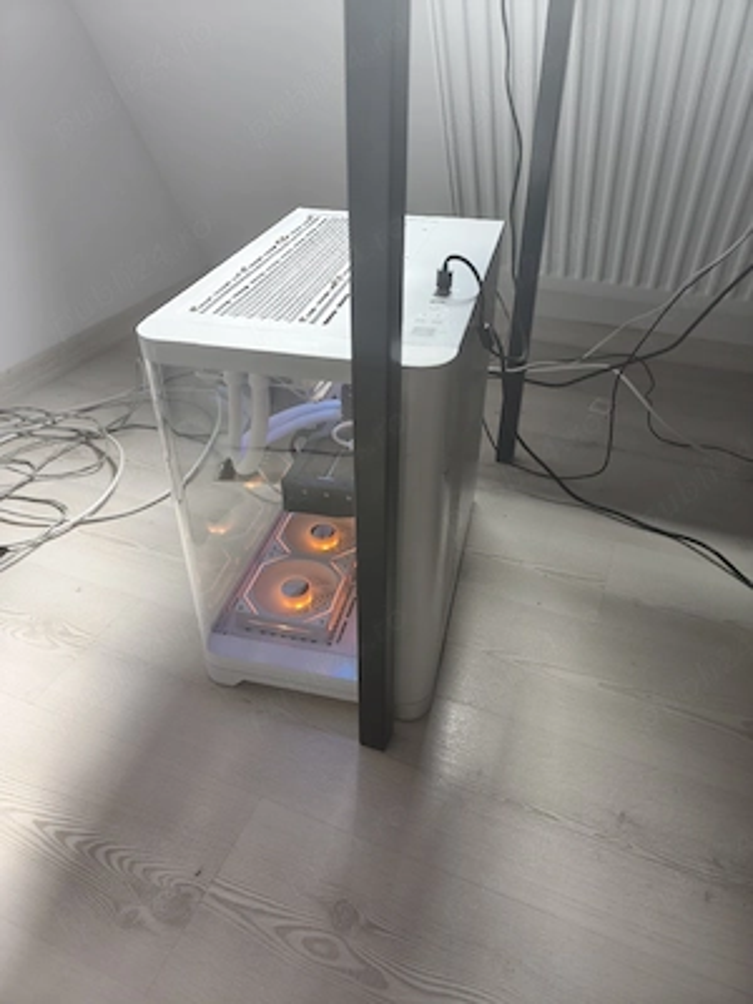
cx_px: 376
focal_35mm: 23
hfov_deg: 58.9
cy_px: 502
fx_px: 667
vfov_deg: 73.9
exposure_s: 1/50.3
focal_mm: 6.14
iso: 200
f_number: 1.65
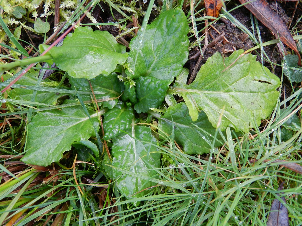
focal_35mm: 32
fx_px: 279
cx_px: 151
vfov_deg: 44.2
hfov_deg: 56.8
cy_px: 113
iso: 160
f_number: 3.7
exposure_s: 1/50
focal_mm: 5.6
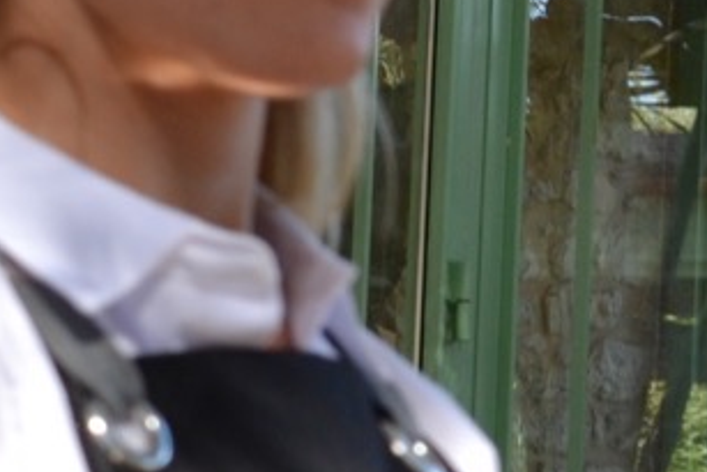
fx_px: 5376
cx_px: 1322
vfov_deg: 5.0
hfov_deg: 7.3
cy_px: 477
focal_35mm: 274
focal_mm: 35
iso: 250
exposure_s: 1/125
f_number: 5.6
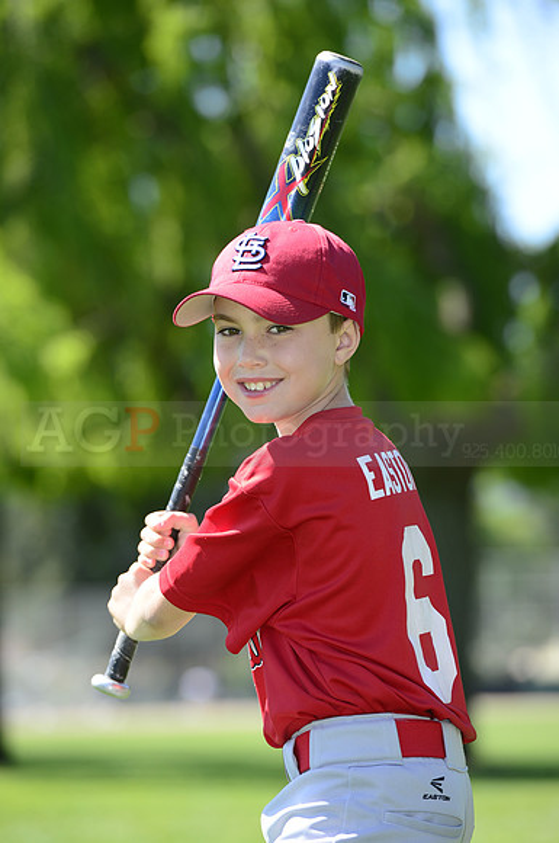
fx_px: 4672
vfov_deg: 10.3
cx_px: 280
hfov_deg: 6.8
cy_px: 422
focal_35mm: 200
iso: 200
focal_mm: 200
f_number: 5.6
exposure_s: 1/400
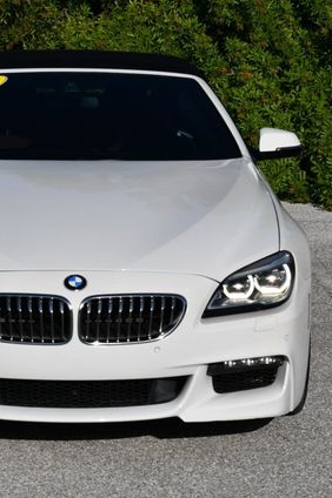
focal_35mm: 121
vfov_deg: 16.9
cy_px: 248
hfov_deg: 11.3
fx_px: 1676
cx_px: 65
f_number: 10
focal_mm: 40
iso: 100
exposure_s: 1/400
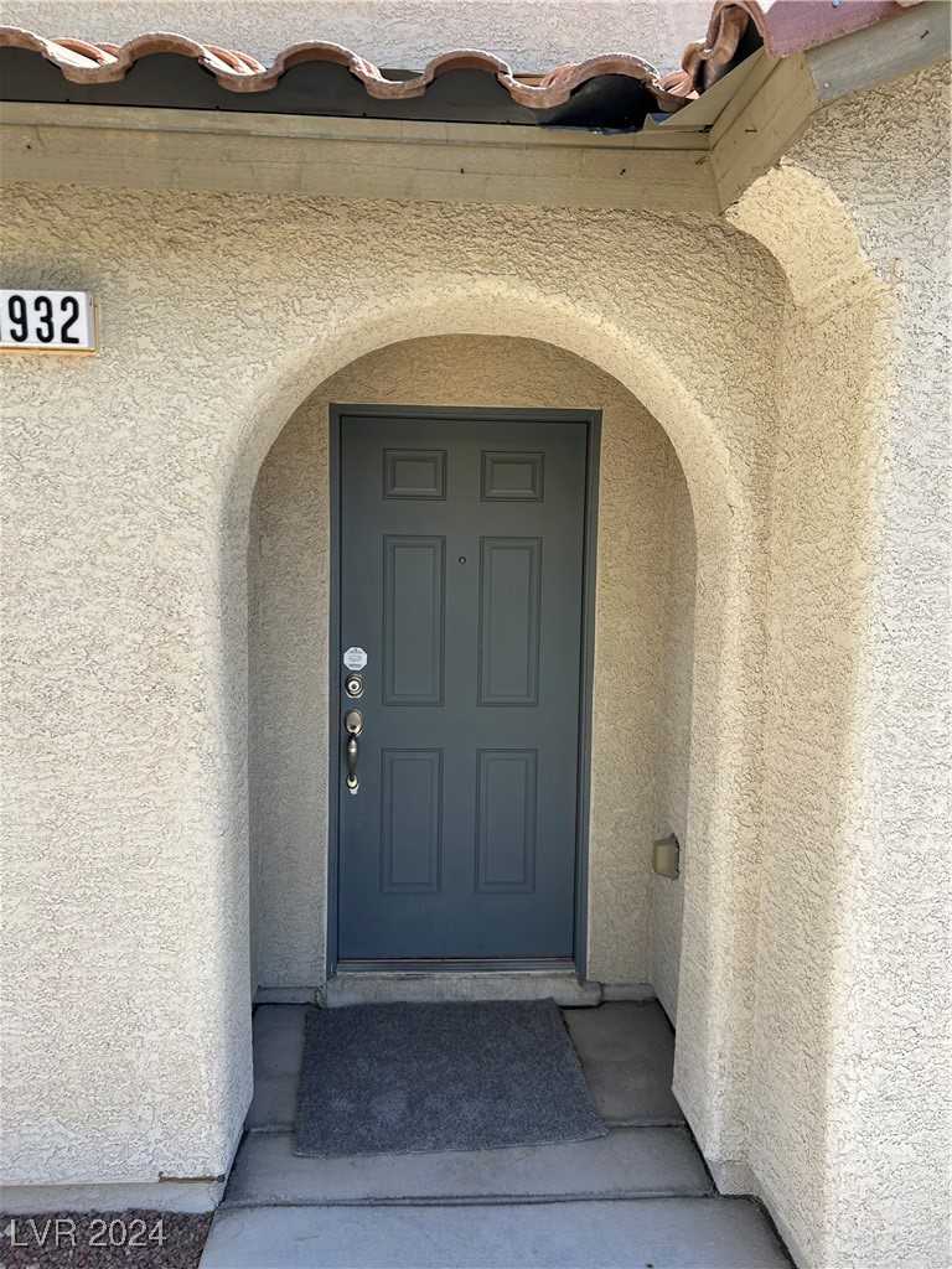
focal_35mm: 26
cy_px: 634
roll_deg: -1.8
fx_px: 953
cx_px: 476
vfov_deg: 67.3
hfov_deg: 53.1
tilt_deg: -5.1
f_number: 1.5
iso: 50
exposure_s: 1/670
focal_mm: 5.7
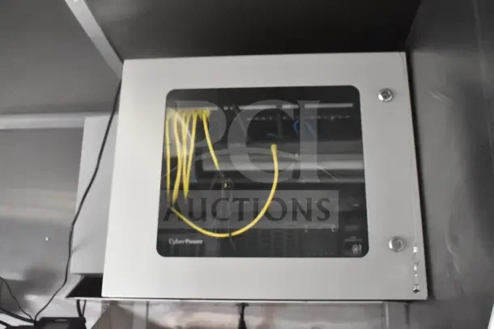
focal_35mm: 36
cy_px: 164
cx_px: 247
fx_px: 494
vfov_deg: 36.9
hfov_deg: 53.1
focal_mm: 24
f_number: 4.5
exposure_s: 1/80
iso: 6400
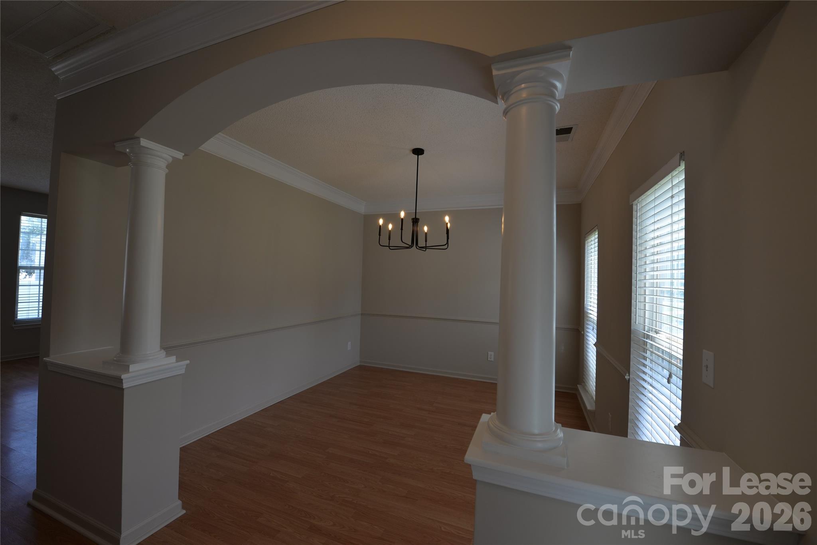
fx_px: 318
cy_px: 272
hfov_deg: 104.3
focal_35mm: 14
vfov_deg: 81.2
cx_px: 408
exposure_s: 1/125
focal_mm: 14
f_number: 5.6
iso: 200
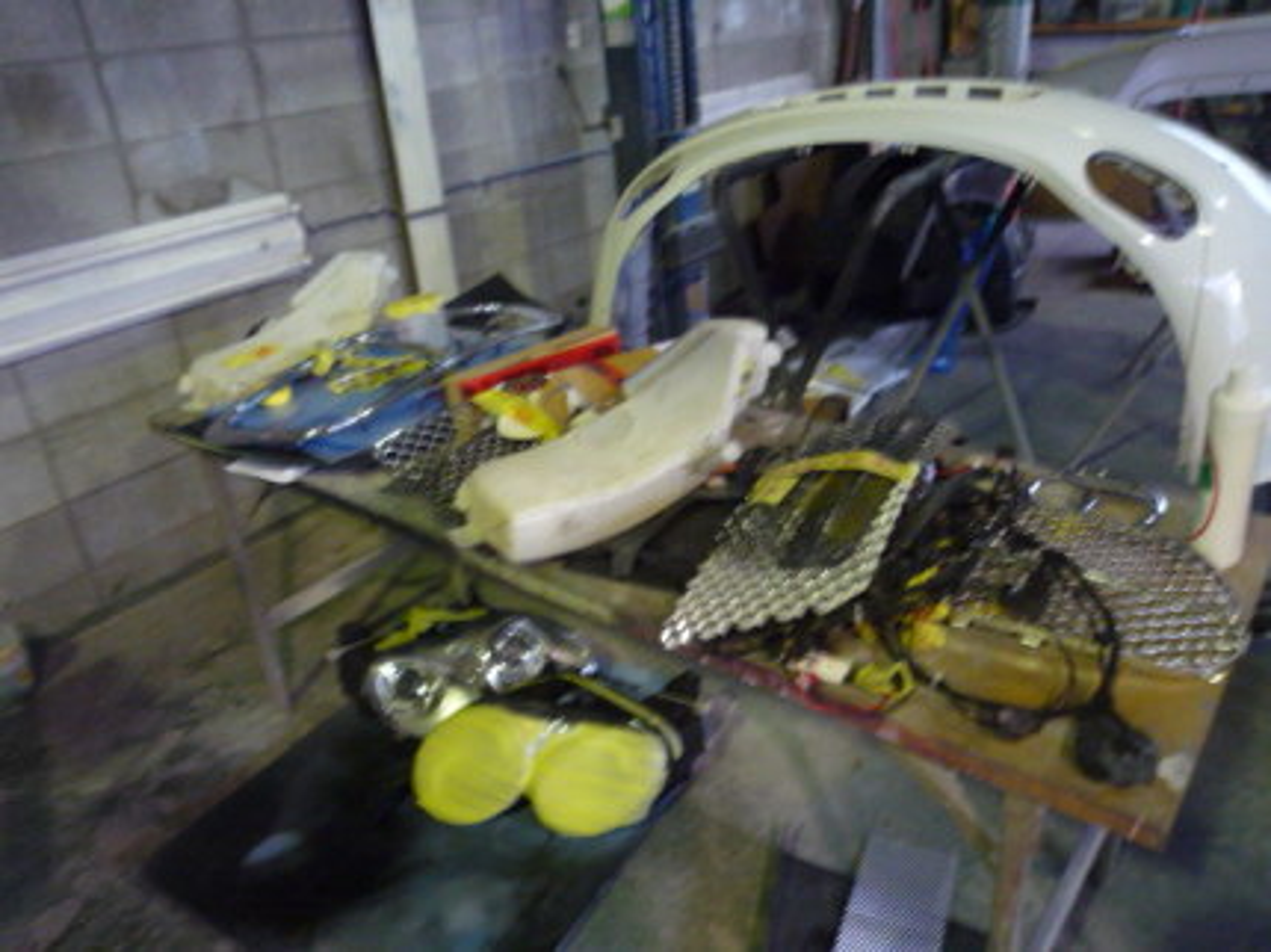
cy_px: 476
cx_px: 636
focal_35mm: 25
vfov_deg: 54.8
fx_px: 917
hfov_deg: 69.4
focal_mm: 4.4
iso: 400
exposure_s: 1/8
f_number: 2.8
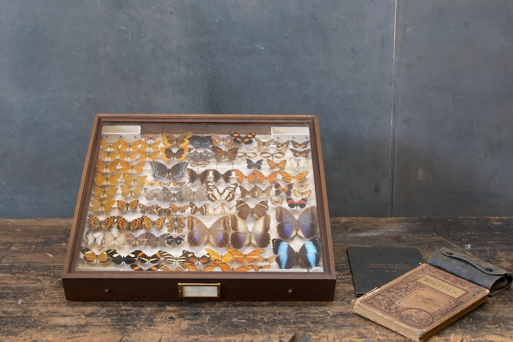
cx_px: 256
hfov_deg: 47.9
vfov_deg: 33.0
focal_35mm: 40
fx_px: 577
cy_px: 171
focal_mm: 27
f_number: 9
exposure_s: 1/2.5
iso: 200
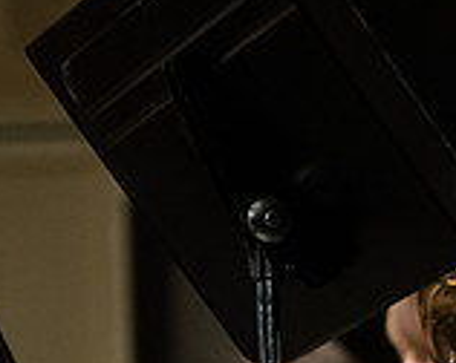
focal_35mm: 380
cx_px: 814
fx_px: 5122
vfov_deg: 4.1
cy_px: 266
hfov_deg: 5.0
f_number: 3.5
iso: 5000
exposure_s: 1/250
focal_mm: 110
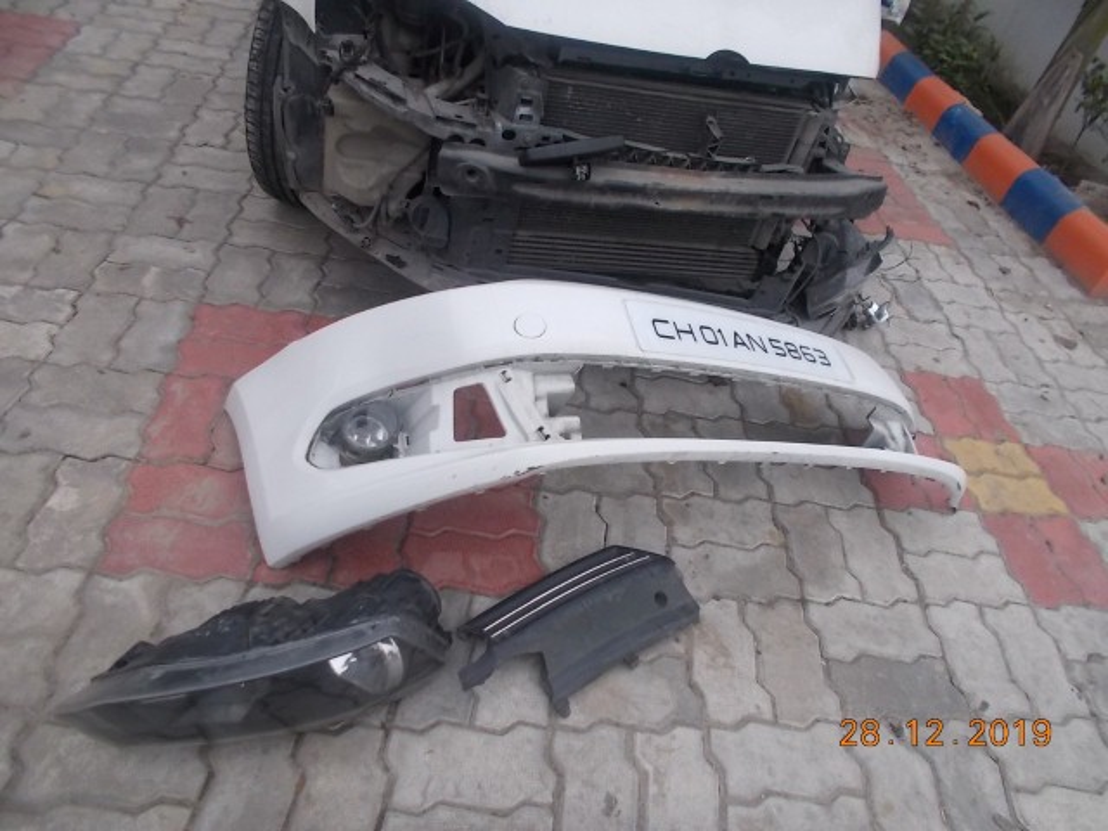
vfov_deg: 46.8
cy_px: 416
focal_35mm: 30
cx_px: 554
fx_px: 960
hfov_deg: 60.0
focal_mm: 5.3
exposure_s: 1/250
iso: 160
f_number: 3.4
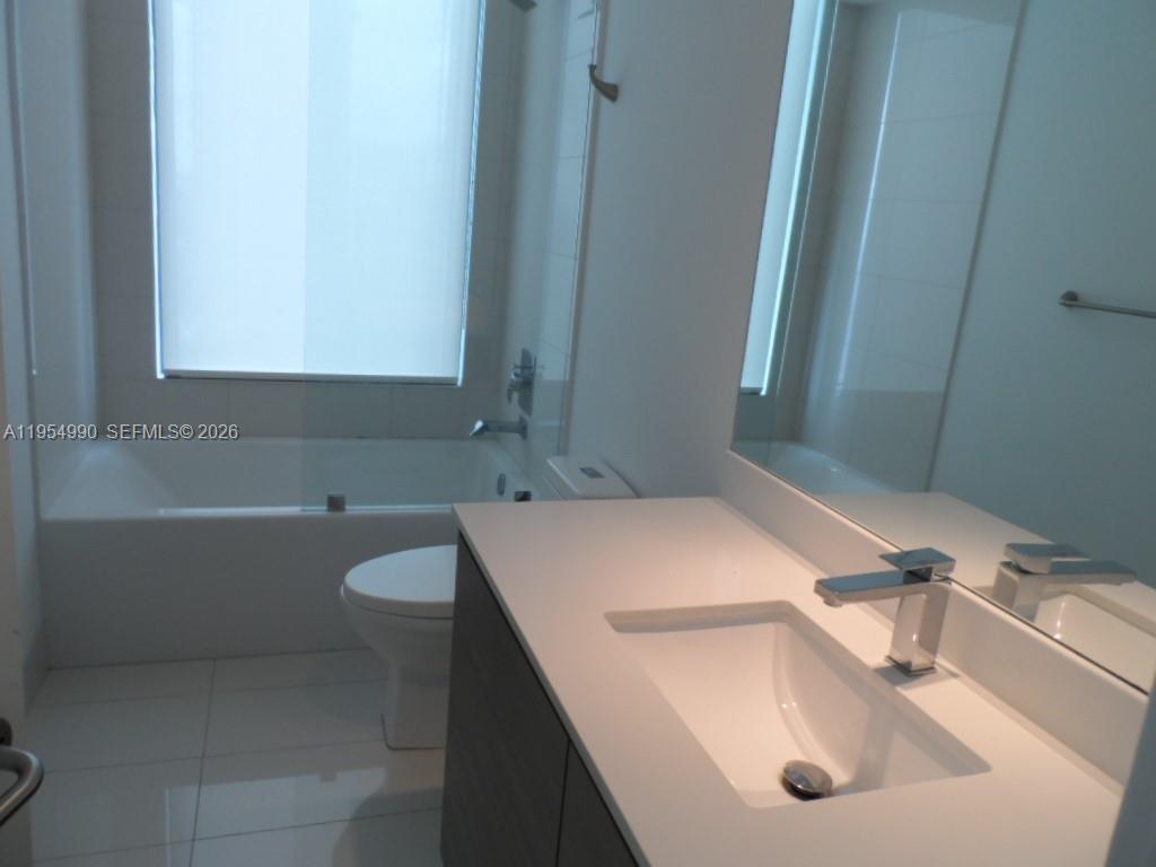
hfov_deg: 71.6
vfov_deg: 56.8
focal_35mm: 24
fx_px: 801
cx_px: 578
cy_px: 434
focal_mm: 4
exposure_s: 1/30
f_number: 3.2
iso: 100
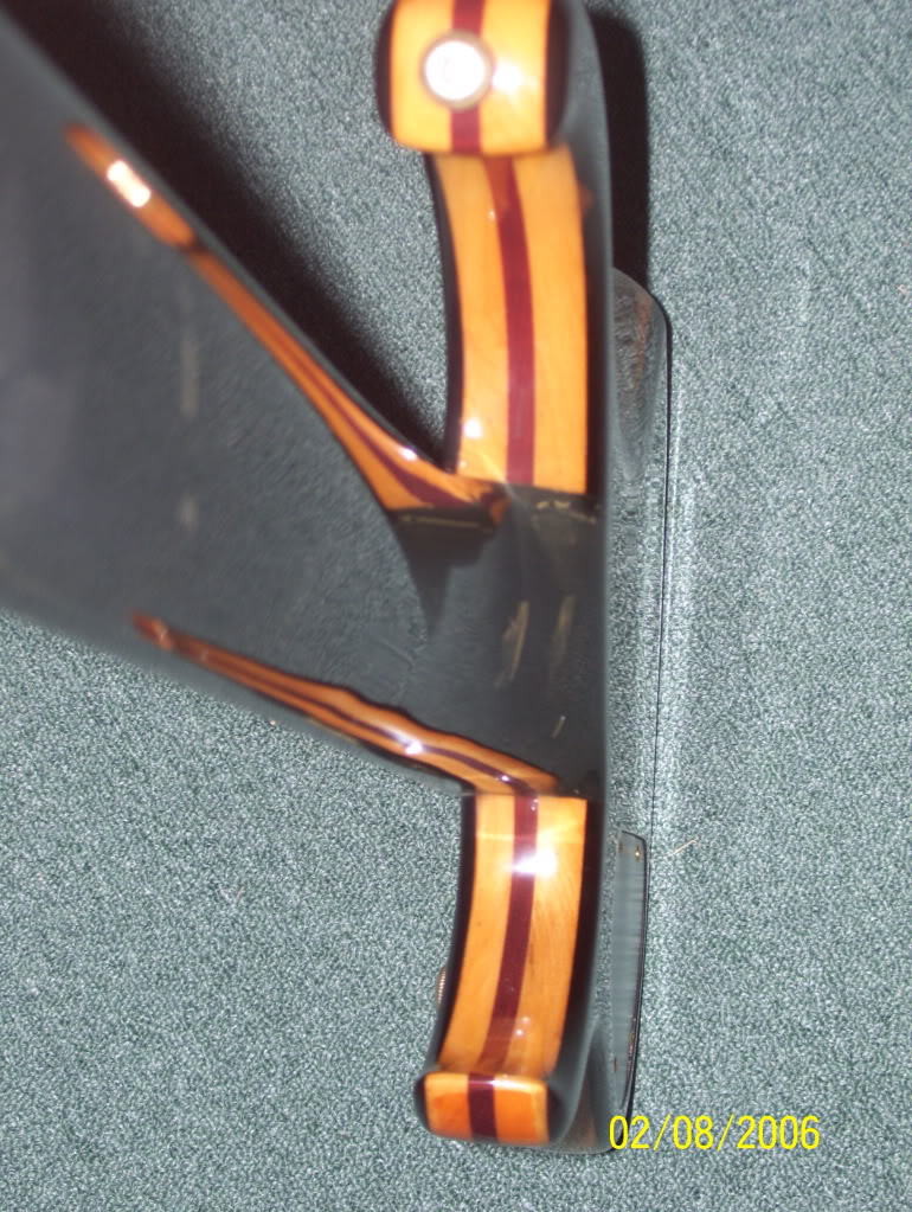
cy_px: 606
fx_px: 2453
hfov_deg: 21.1
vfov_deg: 27.7
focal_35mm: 70
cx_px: 456
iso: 80
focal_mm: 11.6
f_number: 4
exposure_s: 1/80
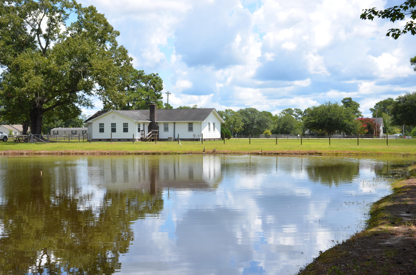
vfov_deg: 23.7
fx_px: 657
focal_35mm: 57
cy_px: 138
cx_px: 208
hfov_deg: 35.1
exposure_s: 1/250
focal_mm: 38
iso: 100
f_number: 8
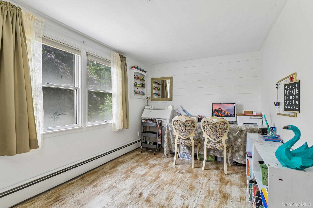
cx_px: 156
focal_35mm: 17
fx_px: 148
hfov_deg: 93.3
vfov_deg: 70.4
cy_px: 104
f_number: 9
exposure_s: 1/20
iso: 250
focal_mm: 17
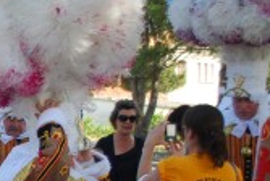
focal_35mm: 161
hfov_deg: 11.7
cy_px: 177
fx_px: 1210
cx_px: -226
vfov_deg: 8.5
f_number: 4.5
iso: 100
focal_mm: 28
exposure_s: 1/160
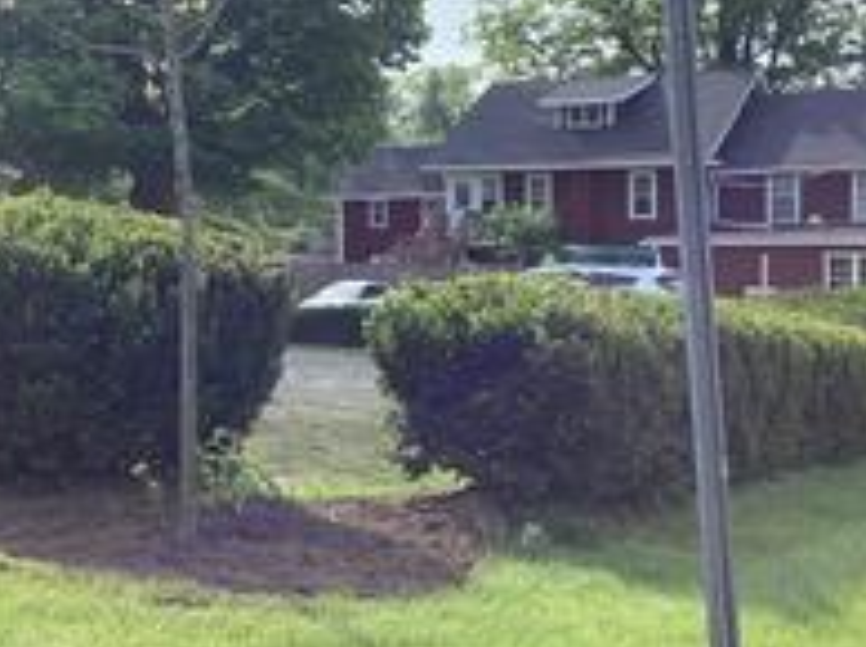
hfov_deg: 30.2
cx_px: 339
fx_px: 1599
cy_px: 228
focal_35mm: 64
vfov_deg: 22.8
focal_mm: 3.3
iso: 25
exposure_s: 1/747
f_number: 2.4
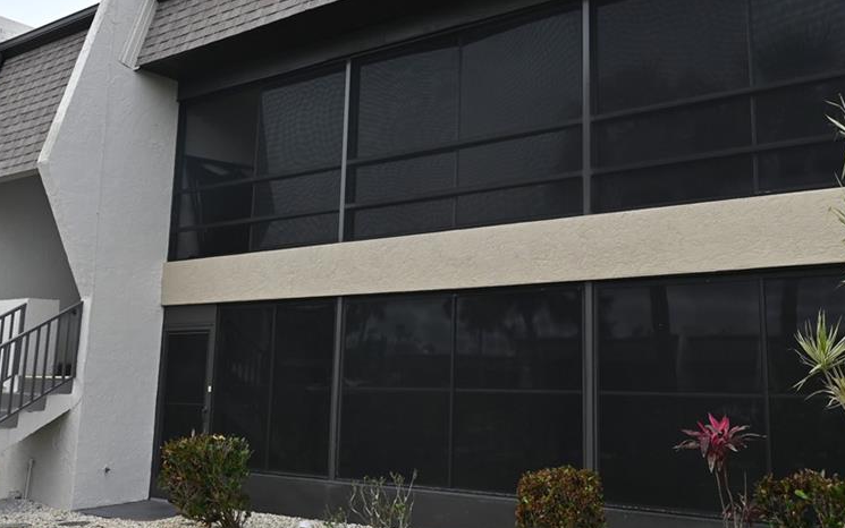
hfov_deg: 53.4
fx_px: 831
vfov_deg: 35.2
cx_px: 514
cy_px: 220
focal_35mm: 36
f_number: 6.3
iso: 100
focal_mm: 16.5
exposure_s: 1/320
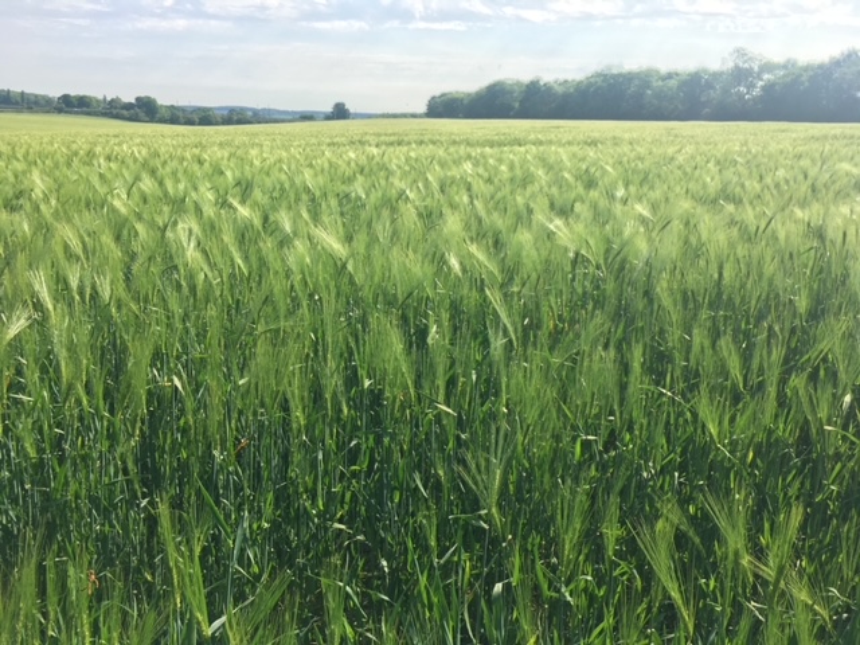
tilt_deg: -18.8
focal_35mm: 29
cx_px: 430
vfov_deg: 48.2
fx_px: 720
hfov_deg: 61.7
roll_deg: +0.9
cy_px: 322
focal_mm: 4.15
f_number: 2.2
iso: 25
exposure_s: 1/635
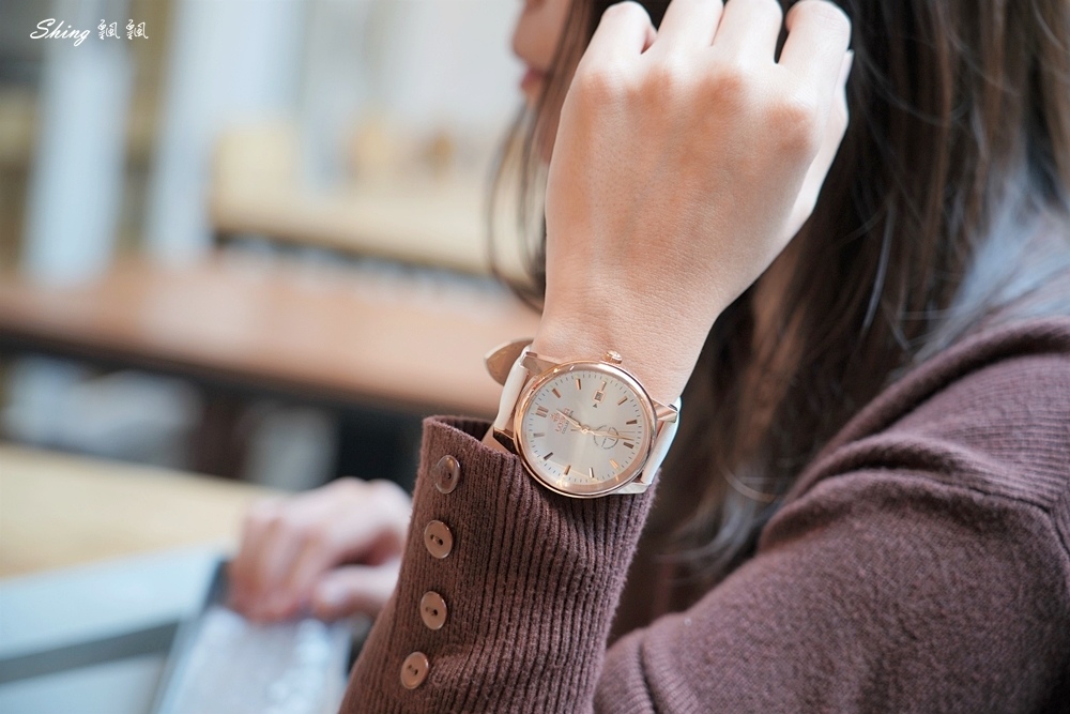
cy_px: 357
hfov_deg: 28.1
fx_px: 2140
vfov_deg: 18.9
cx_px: 535
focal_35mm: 72
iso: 250
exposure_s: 1/20
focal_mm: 72
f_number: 4
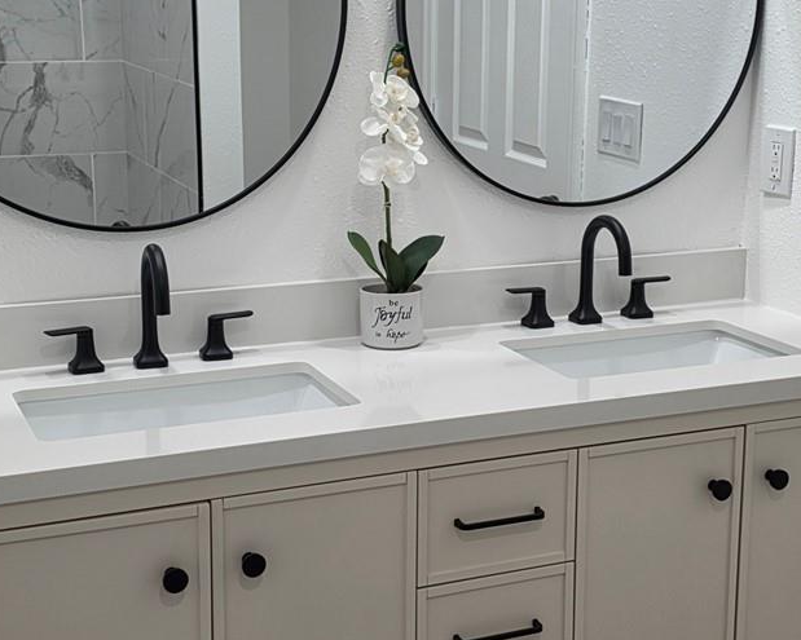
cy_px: 290
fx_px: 1375
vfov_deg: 26.2
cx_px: 439
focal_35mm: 58
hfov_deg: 32.5
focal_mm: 6.5
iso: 64
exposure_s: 1/120
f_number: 1.4
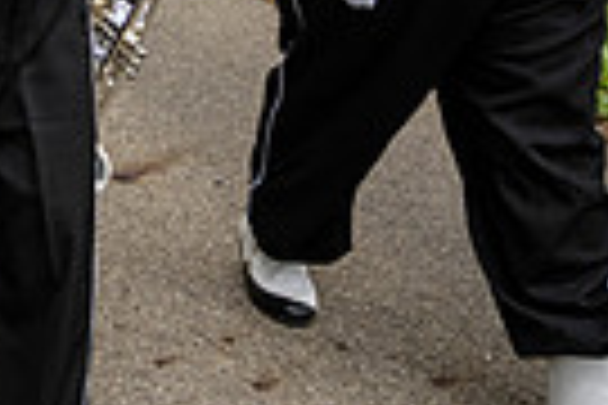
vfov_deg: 11.8
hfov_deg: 17.9
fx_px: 1739
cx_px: -279
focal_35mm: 103
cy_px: -421
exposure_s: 1/1000
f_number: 4
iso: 500
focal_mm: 24
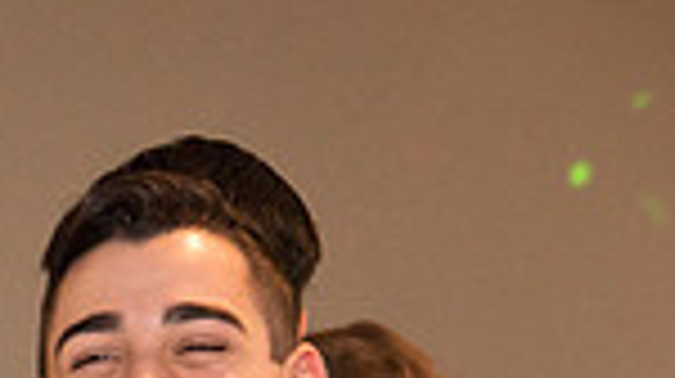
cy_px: 763
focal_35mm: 284
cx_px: -382
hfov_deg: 7.5
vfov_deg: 4.2
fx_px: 5078
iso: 1000
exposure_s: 1/200
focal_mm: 70
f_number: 4
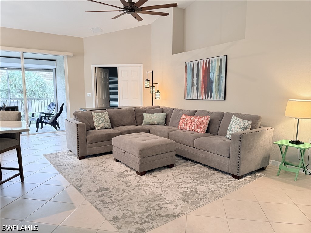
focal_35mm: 24
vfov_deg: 56.8
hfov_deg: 71.6
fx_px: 216
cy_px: 116
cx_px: 156
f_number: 1.78
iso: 400
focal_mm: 6.76
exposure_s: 1/60
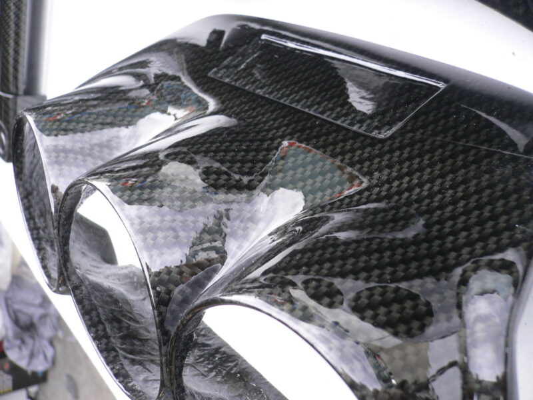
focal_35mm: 35
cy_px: 200
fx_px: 539
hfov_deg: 52.6
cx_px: 266
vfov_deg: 40.7
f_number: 2.8
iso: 100
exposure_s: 1/40
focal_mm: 5.8
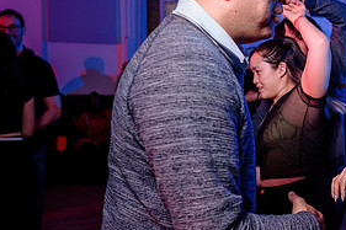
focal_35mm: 56
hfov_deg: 34.1
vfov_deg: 24.2
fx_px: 538
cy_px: 126
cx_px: 299
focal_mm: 24
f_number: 2.8
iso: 1000
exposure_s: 1/125
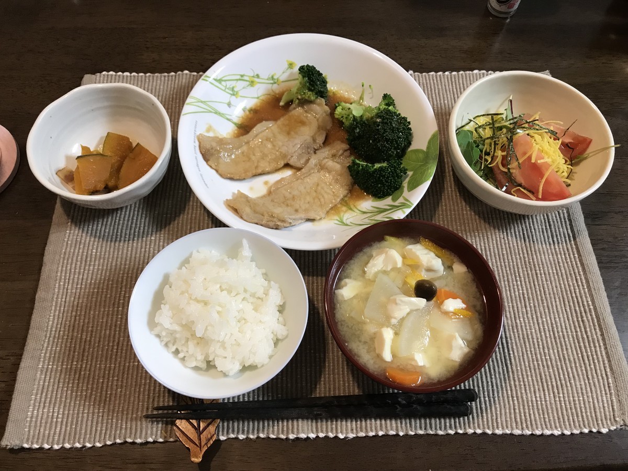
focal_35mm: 28
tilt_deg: -65.8
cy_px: 236
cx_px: 314
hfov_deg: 63.4
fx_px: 508
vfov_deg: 49.7
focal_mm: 3.99
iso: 40
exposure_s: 1/17
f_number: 1.8
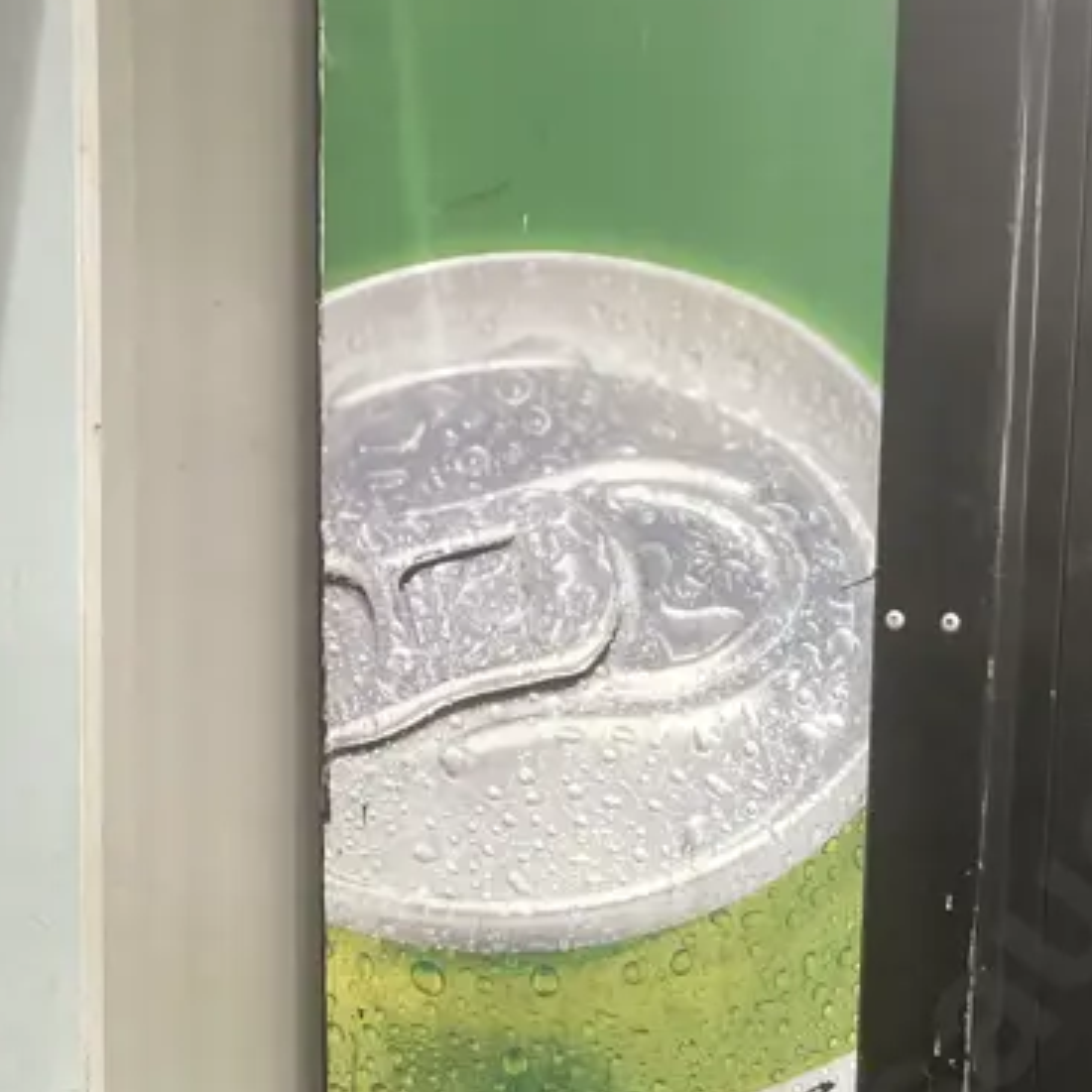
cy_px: 1143
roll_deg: -3.0
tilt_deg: -9.4
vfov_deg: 23.7
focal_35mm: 69
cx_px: 899
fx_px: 2463
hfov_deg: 24.5
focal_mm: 3.99
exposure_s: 1/50
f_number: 1.8
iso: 200
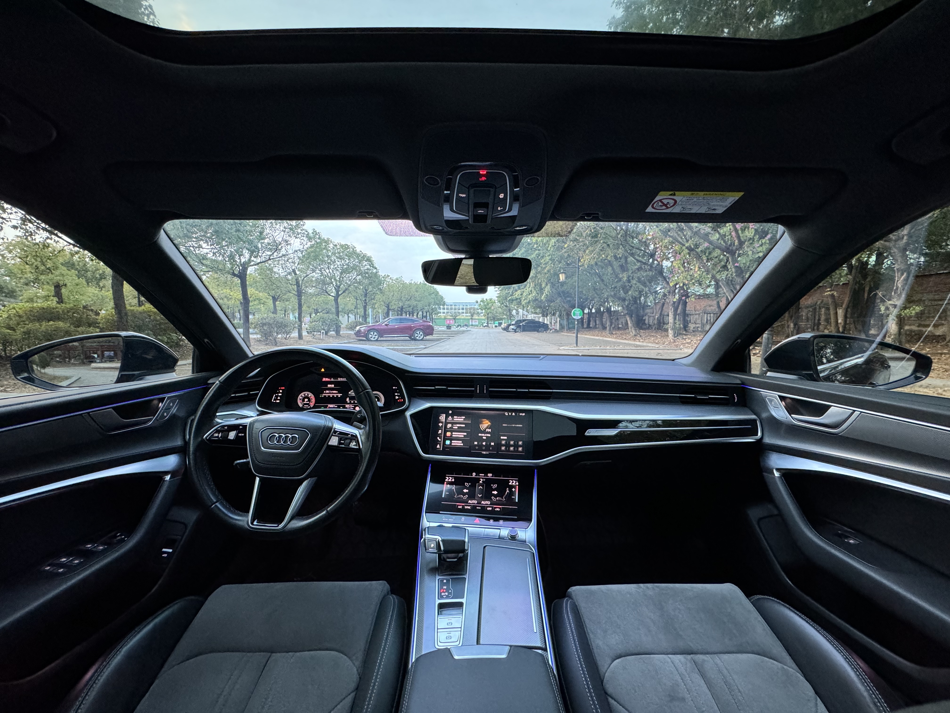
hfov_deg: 102.1
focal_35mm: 14
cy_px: 356
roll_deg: -0.1
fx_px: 384
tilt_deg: -4.9
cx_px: 475
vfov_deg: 85.7
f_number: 2.2
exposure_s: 1/63
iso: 320
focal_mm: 2.22
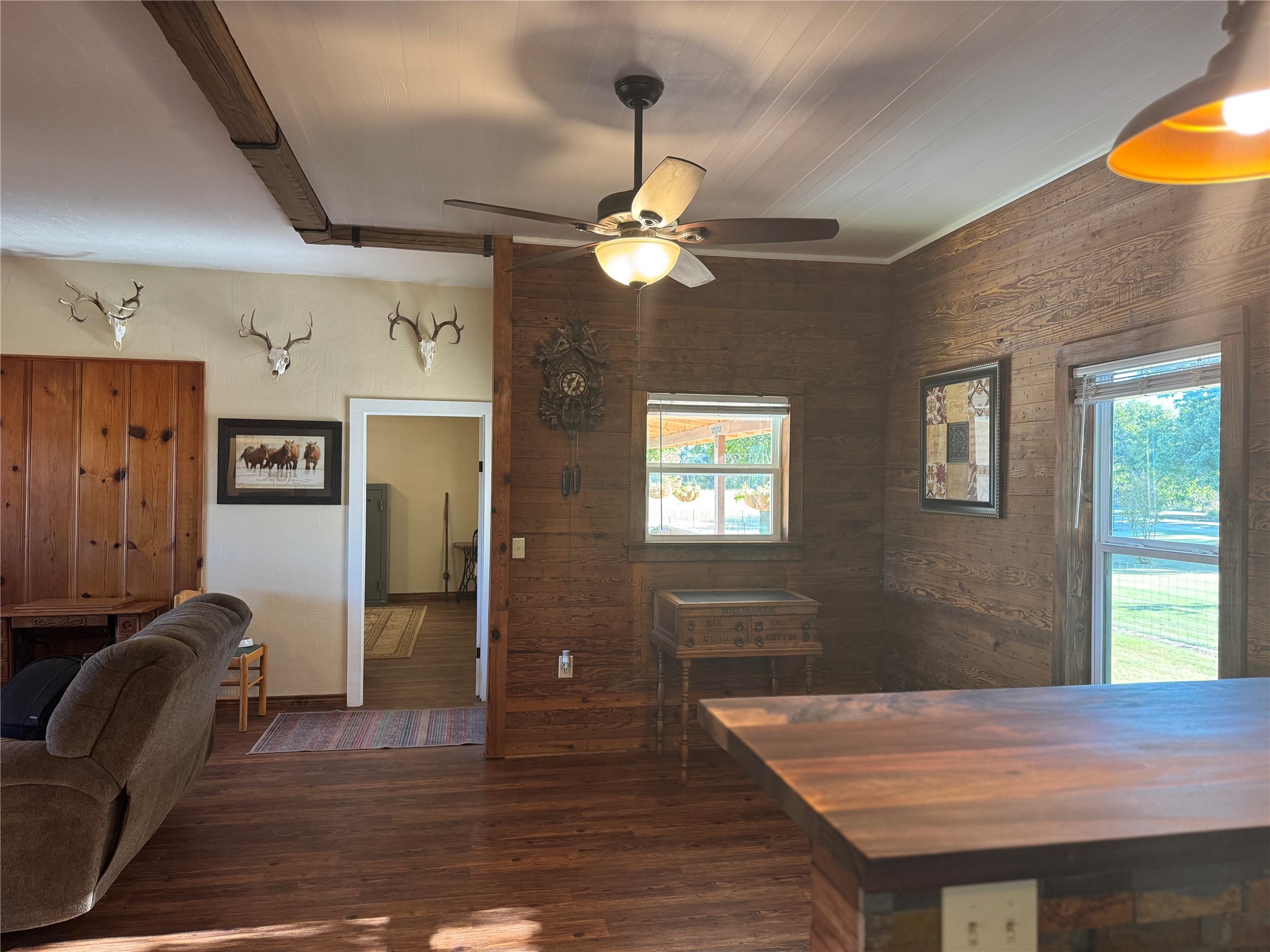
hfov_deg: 71.6
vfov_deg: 56.8
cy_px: 476
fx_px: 881
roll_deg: -0.2
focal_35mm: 24
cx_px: 635
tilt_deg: +0.4
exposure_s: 1/60
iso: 250
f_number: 1.78
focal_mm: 6.76
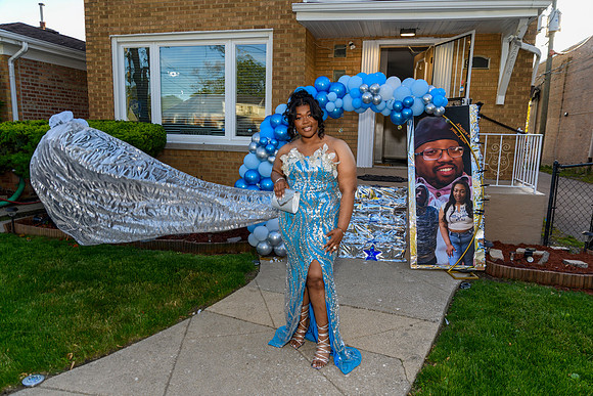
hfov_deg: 73.7
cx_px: 296
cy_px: 198
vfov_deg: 53.2
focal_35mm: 24
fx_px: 395
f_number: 3.2
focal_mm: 24
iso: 140
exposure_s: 1/160
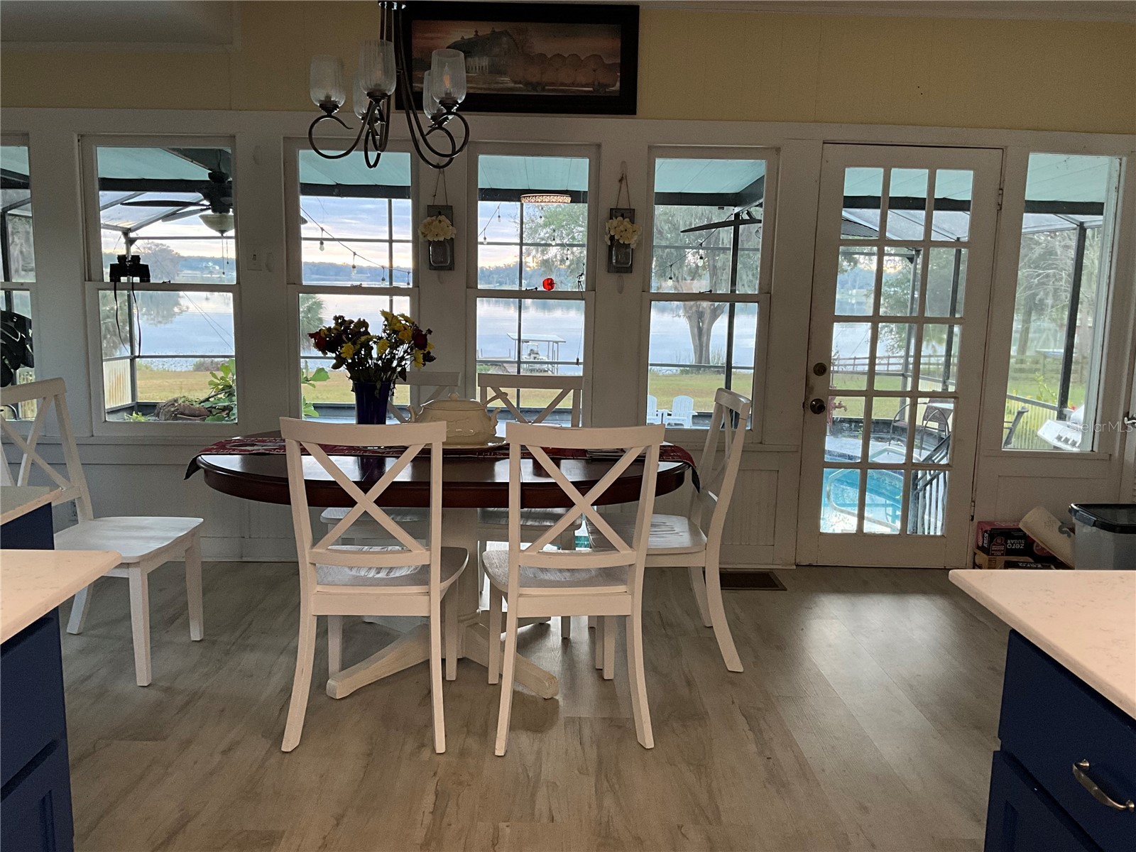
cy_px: 426
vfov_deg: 48.2
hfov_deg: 61.7
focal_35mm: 29
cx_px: 568
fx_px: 952
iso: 125
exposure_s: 1/60
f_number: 1.8
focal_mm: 3
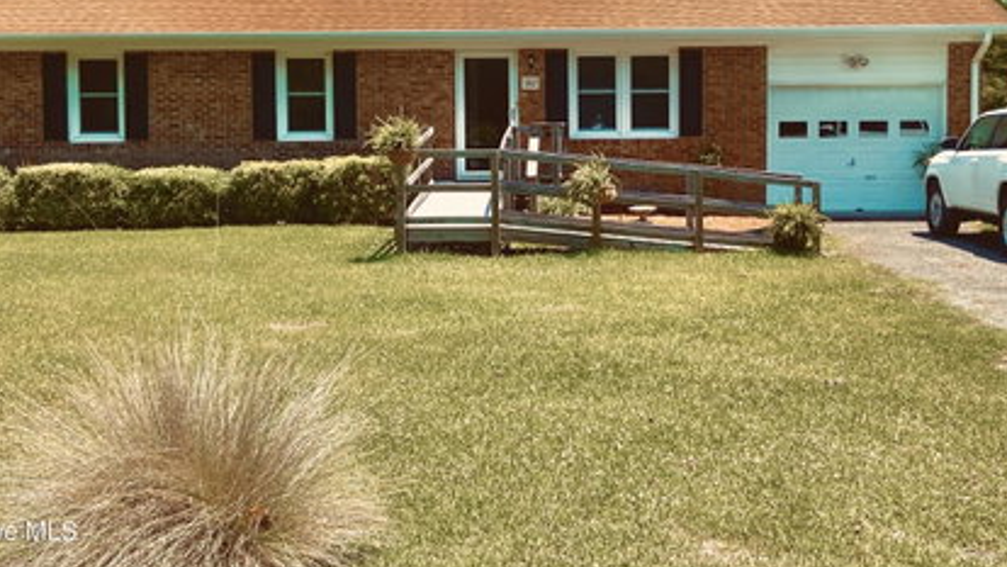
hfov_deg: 56.6
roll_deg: +0.1
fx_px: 935
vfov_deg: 32.7
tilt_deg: -1.7
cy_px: 107
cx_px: 504
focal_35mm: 35
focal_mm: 4.25
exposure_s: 1/2410
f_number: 1.8
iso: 32
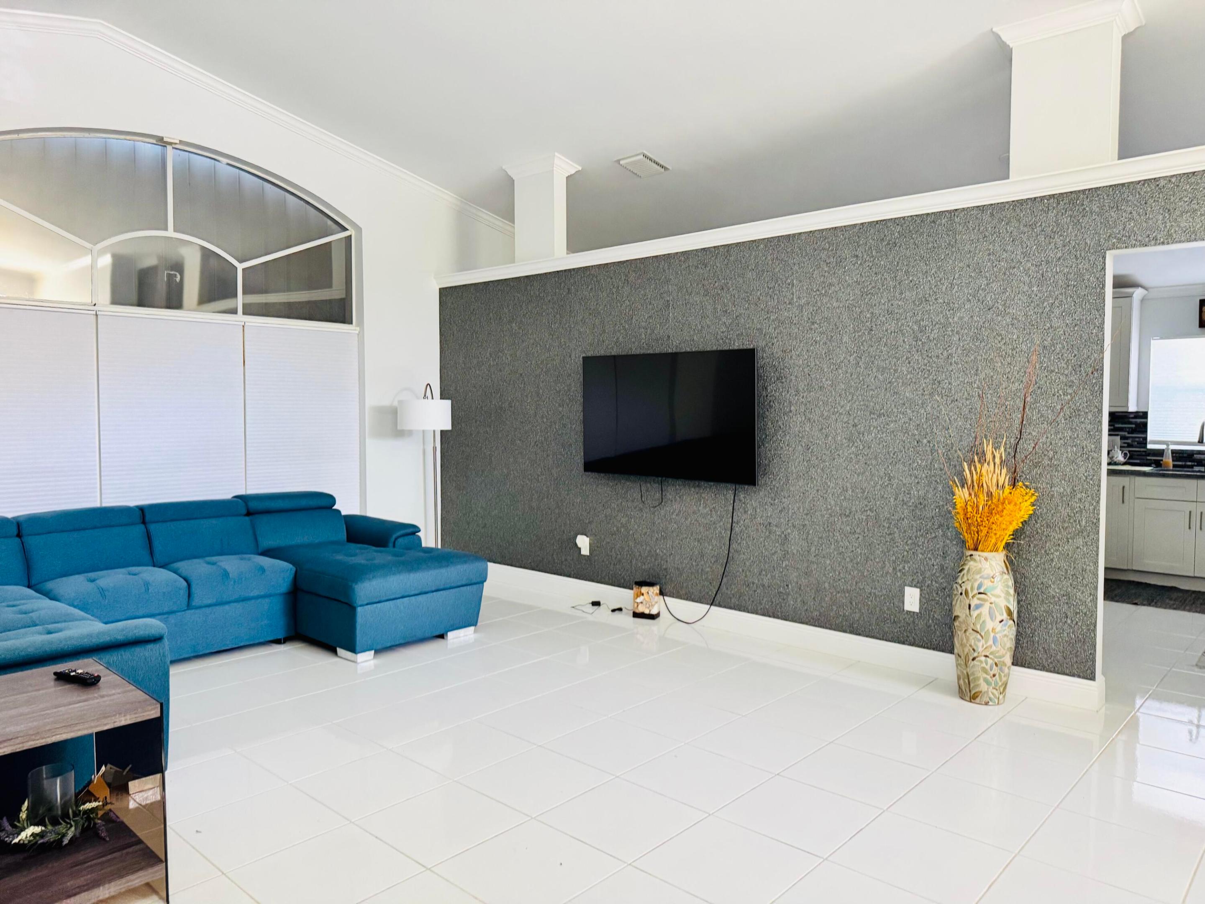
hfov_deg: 71.6
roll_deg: +0.0
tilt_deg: -2.1
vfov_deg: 56.8
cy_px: 452
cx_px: 602
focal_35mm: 24
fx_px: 835
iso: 320
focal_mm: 6.76
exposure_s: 1/60
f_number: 1.78
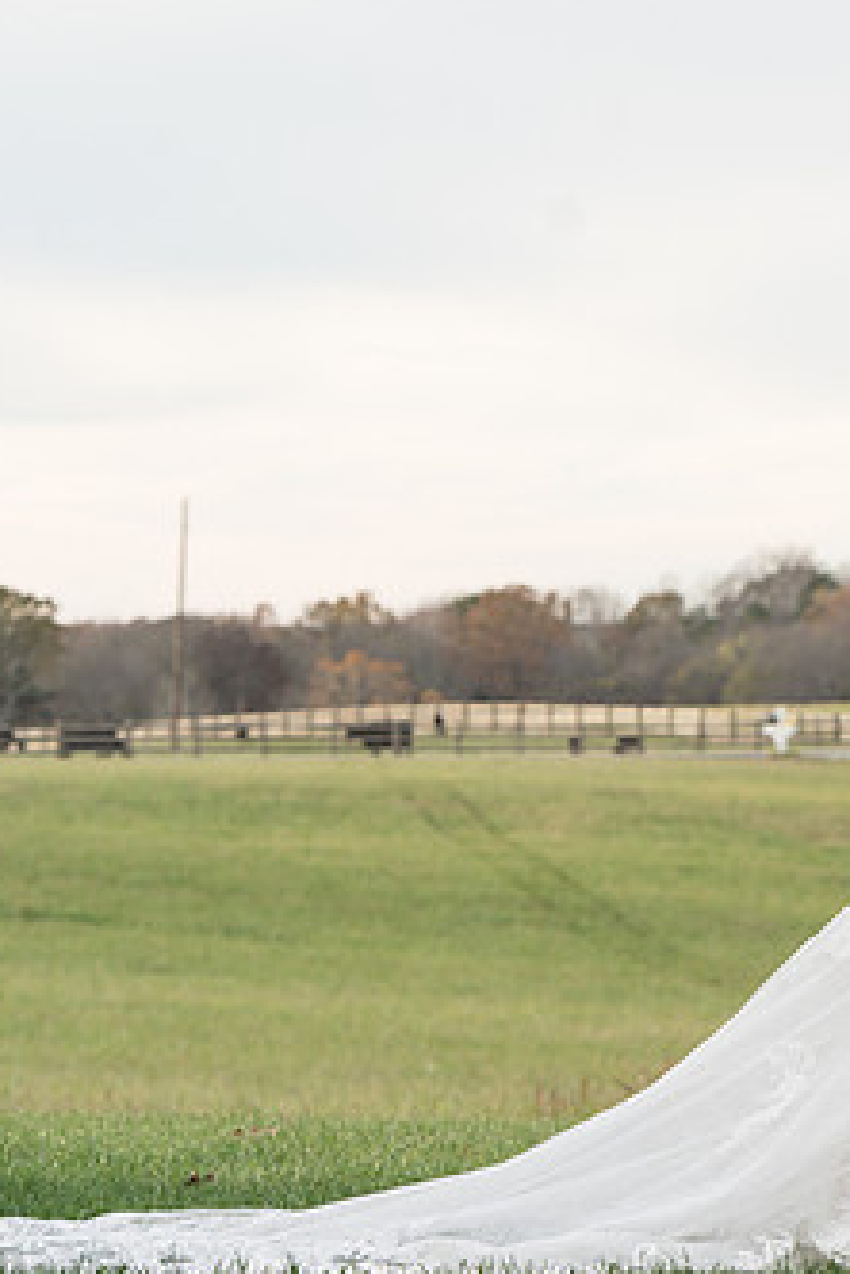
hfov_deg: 8.9
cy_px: 532
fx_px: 5454
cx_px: 789
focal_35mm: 154
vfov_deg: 13.3
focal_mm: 85
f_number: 5.6
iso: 250
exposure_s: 1/250
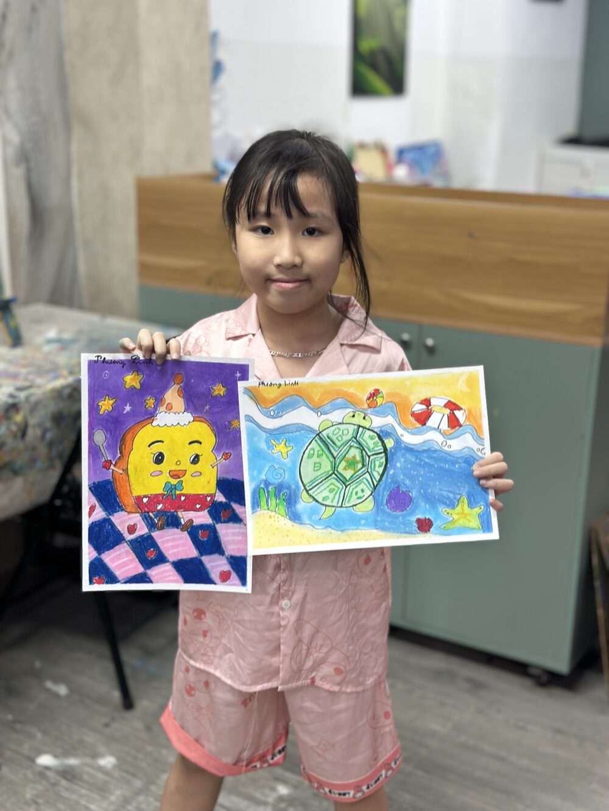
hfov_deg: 30.3
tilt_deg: -15.6
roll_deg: -0.7
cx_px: 304
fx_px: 1126
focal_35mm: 48
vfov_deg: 39.7
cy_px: 406
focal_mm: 6.86
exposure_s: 1/100
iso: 100
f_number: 1.78
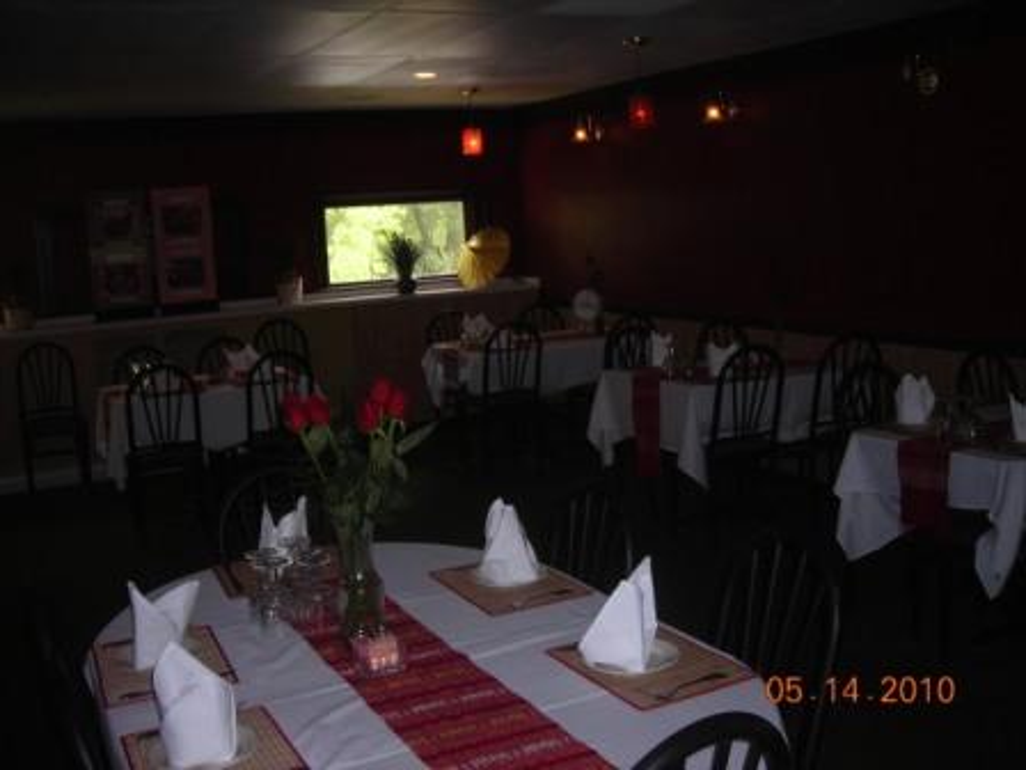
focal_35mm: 38
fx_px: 1126
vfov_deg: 37.7
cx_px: 513
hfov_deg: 49.0
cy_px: 385
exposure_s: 1/60.1
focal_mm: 6.3
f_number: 3.2
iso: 59
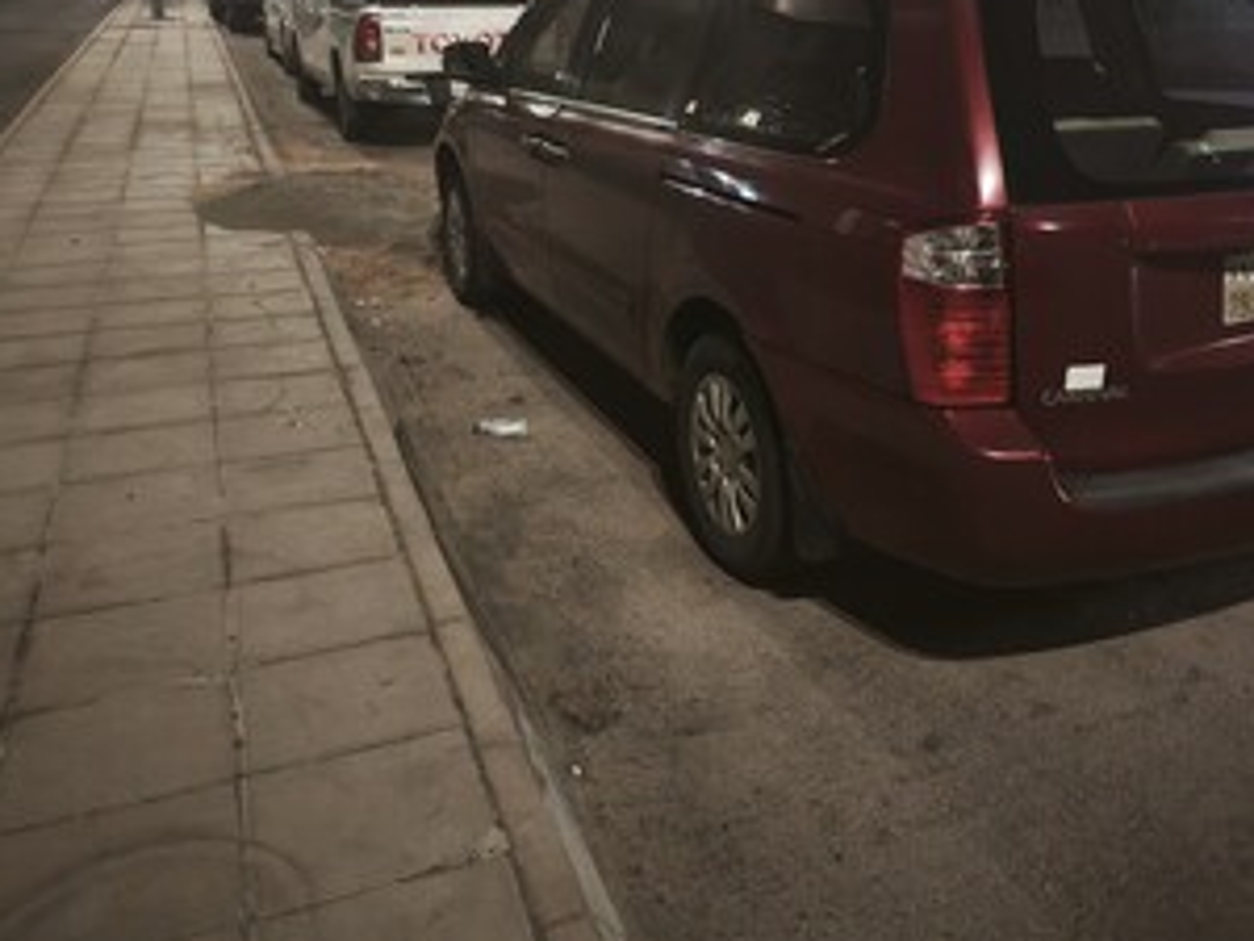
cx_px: 813
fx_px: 1268
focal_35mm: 35
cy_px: 249
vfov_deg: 39.7
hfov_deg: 51.8
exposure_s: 1/72.7
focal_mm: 5.35
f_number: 1.7
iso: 6400
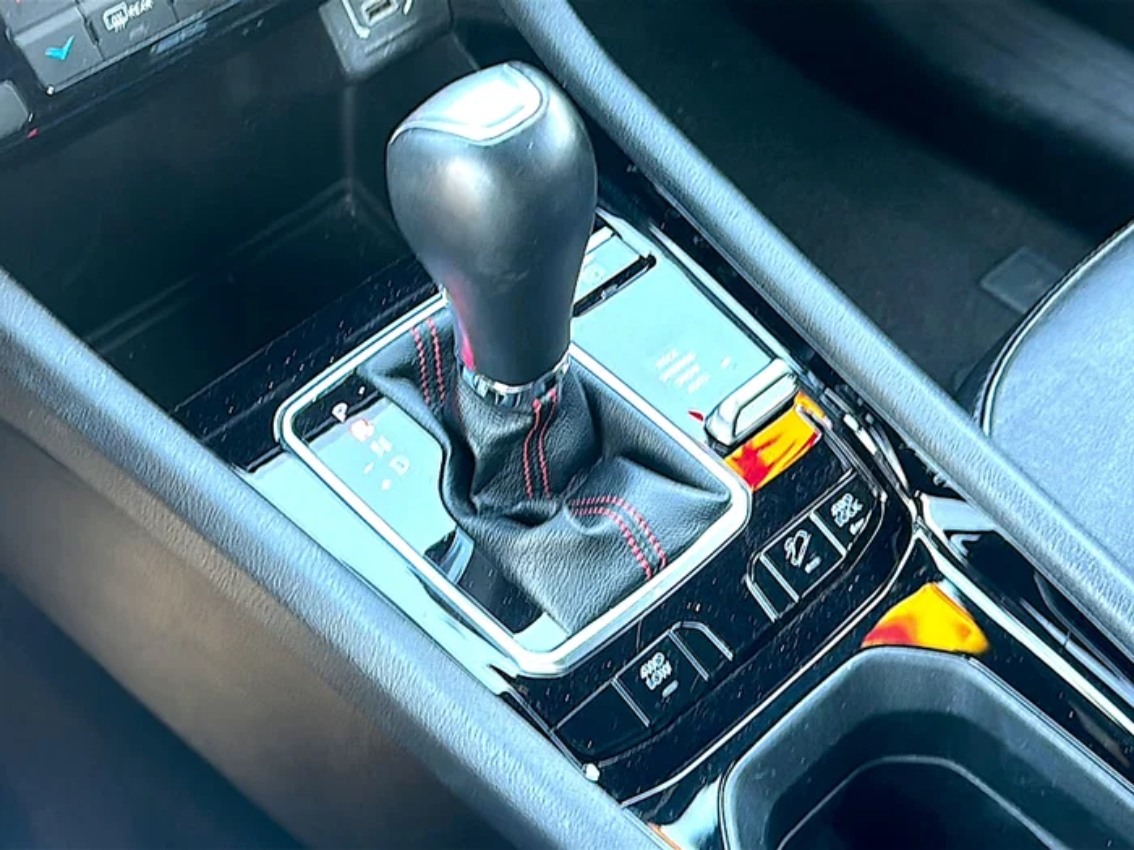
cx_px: 567
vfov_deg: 34.3
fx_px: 1376
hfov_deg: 44.8
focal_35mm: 42
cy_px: 425
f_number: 1.78
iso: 64
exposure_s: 1/48
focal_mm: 6.86
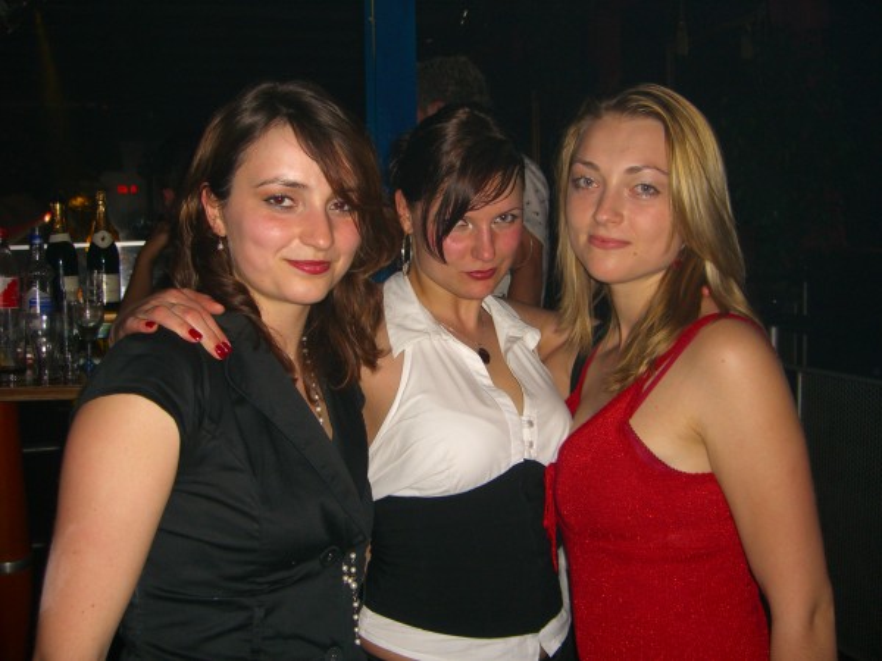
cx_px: 441
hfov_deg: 49.0
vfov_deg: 37.7
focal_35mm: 38
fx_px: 968
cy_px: 330
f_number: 2.8
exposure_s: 1/60
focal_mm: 7.9
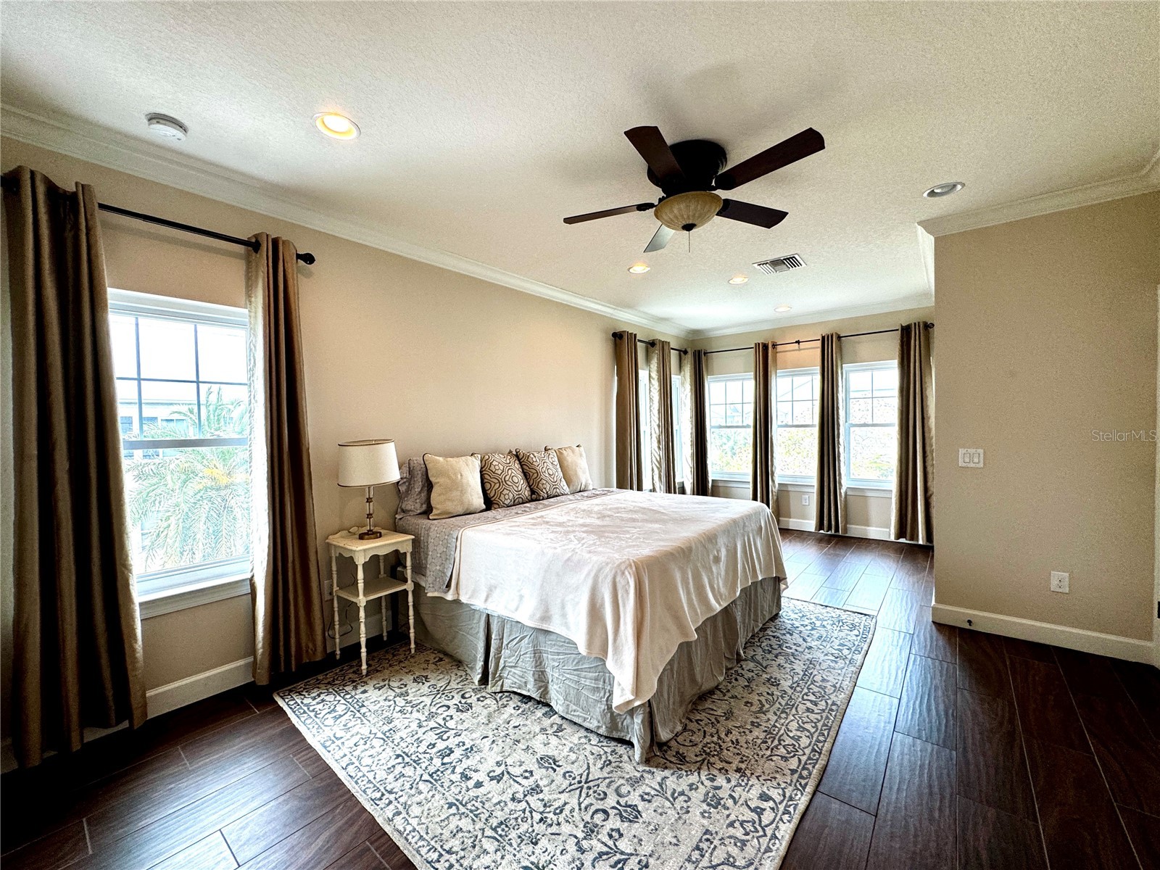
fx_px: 469
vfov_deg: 85.7
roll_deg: +0.9
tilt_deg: -1.5
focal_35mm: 14
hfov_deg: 102.1
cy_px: 435
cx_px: 580
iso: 100
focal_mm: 2.22
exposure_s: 1/120
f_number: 2.2
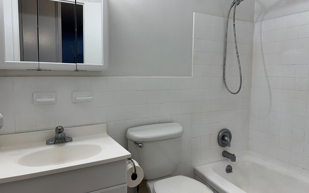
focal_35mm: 26
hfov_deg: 70.4
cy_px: 91
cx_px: 157
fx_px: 219
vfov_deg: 47.6
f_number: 1.78
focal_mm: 6.86
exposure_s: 1/190
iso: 64
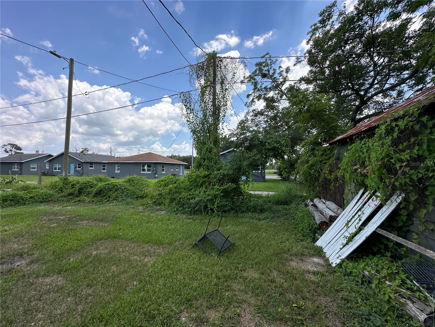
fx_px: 176
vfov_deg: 85.7
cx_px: 218
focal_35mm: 14
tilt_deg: +0.1
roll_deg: -2.1
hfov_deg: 102.1
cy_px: 164
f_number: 2.2
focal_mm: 2.22
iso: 40
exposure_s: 1/1221
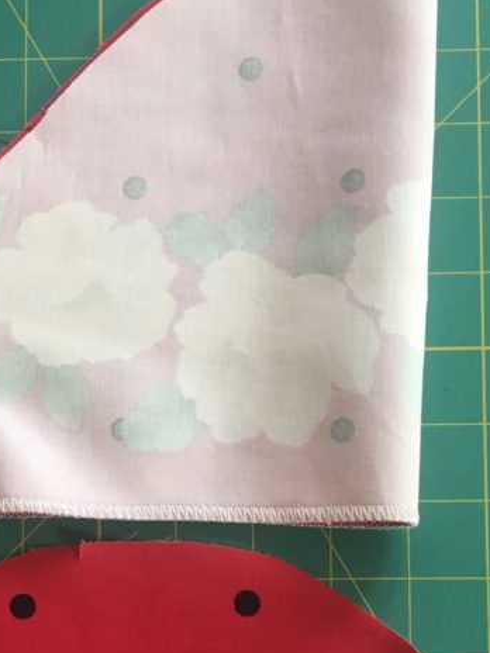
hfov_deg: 22.9
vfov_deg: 29.3
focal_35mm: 64
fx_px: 1208
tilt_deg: -84.1
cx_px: 184
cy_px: 560
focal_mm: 4.15
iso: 32
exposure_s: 1/30
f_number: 2.2
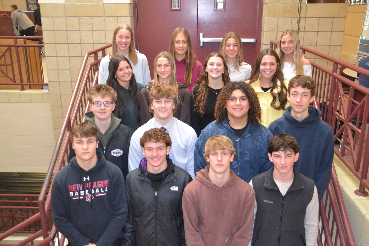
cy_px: 123
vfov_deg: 38.4
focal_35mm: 34
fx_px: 354
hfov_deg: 55.1
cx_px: 184
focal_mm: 23
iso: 900
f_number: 3.8
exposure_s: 1/60
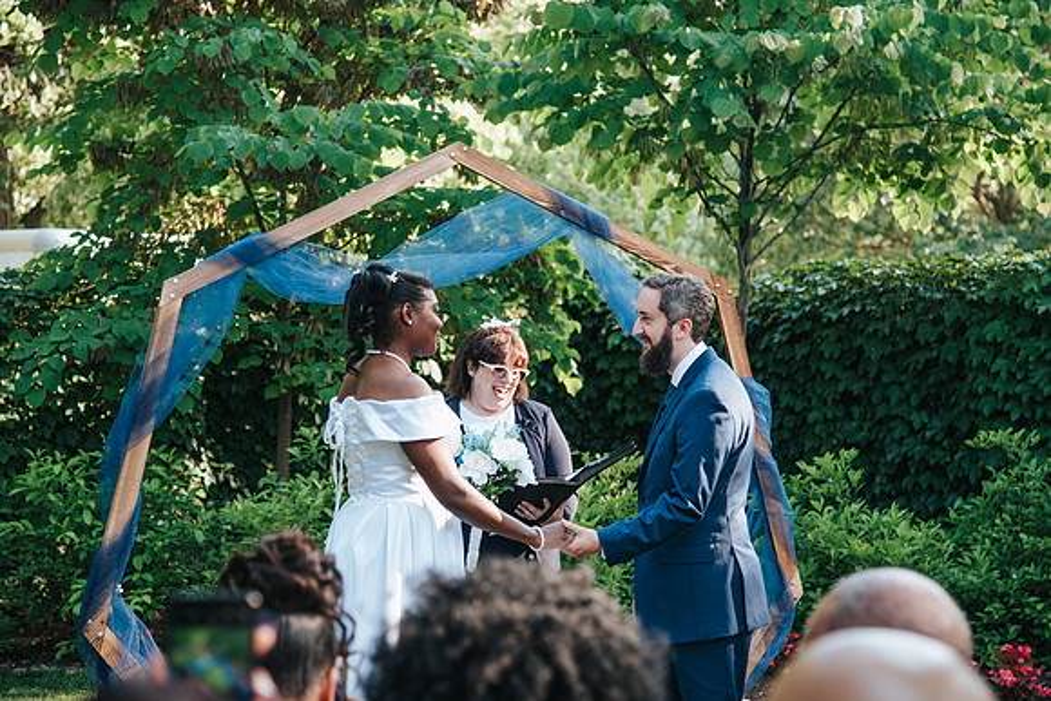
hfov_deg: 23.1
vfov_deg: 15.5
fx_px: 2568
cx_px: 560
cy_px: 306
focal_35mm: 88
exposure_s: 1/250
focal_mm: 78
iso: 400
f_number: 4
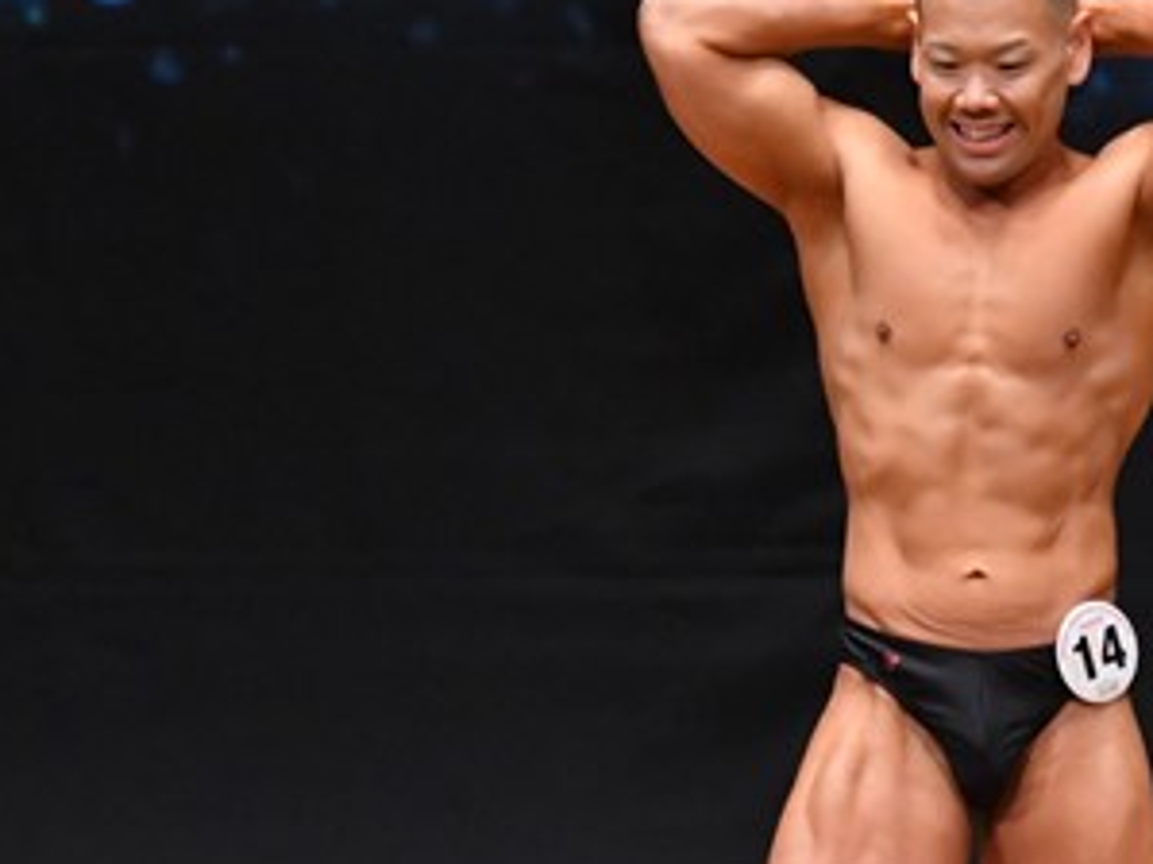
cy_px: 771
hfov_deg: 2.8
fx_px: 23673
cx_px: 765
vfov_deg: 2.1
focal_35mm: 711
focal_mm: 190
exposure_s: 1/400
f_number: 5.6
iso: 5000
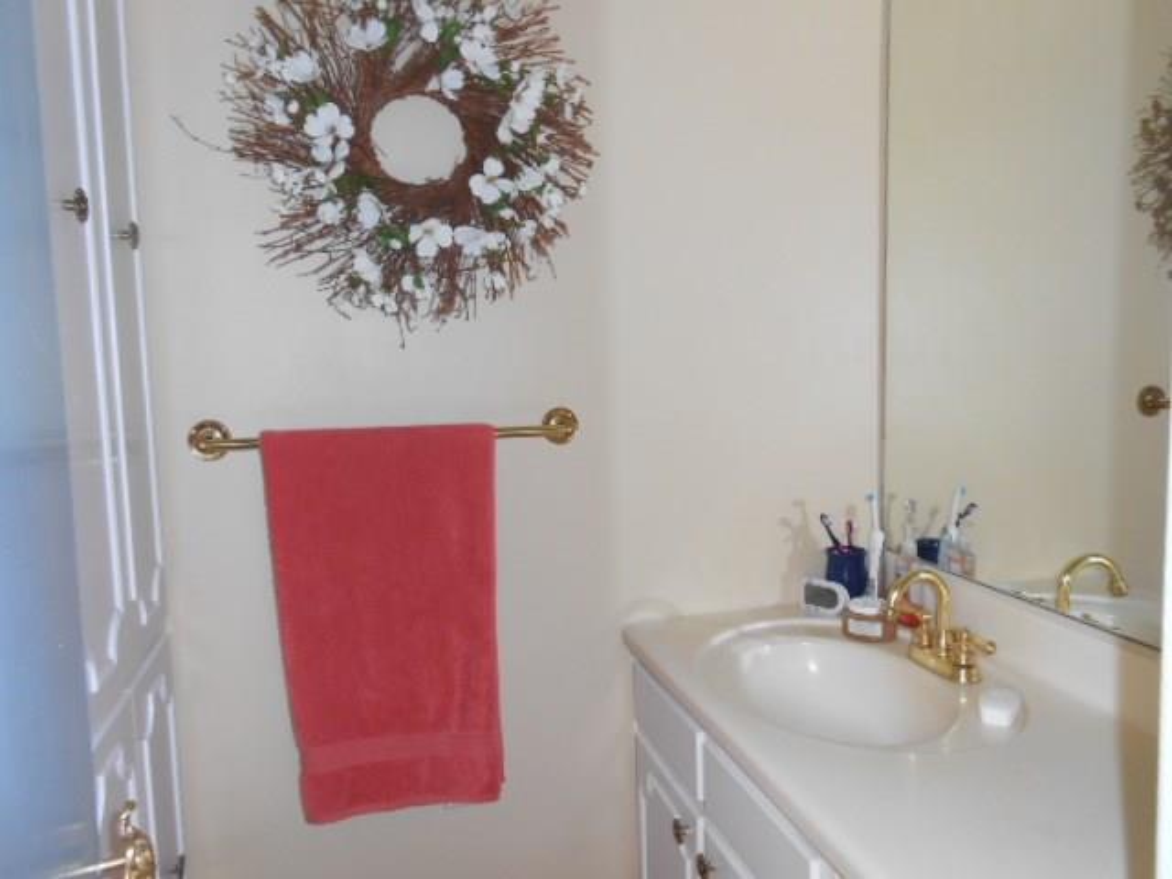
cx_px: 586
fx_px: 880
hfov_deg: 67.3
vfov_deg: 53.1
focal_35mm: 26
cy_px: 440
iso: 200
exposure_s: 1/25
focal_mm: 4.6
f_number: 3.5
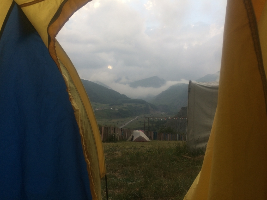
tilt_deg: +6.3
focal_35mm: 29
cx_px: 134
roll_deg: -1.4
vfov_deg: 48.2
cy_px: 100
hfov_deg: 61.7
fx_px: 224
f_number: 2.2
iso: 32
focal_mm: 4.15
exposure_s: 1/357
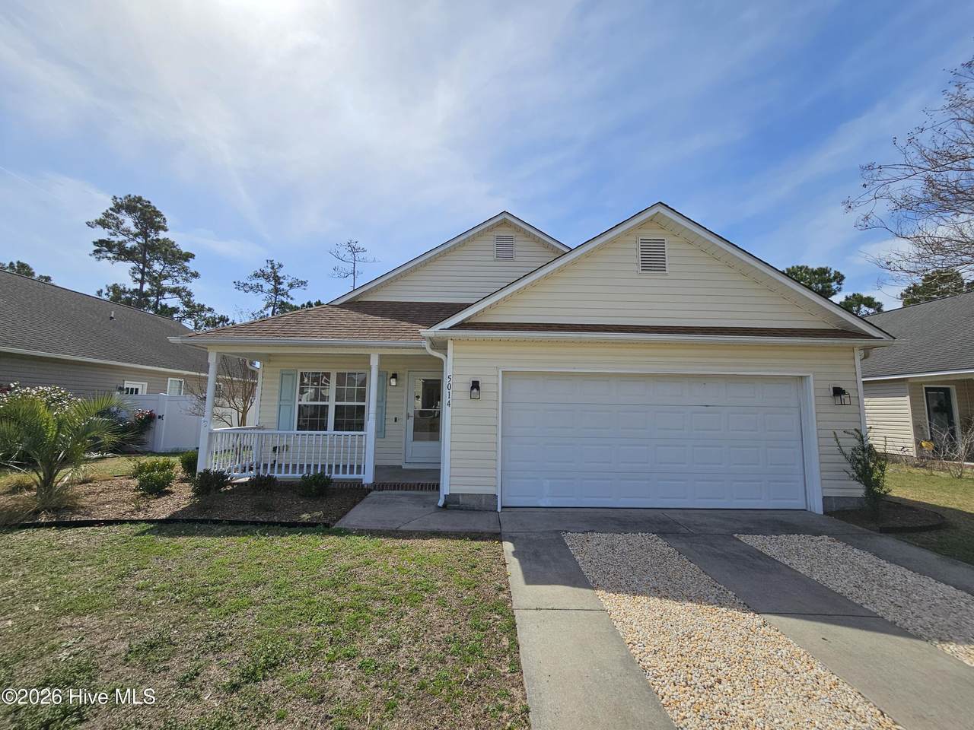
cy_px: 365
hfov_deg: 106.2
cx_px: 487
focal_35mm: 13
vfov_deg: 89.9
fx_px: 366
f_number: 2.2
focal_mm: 2.2
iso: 50
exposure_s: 1/4373
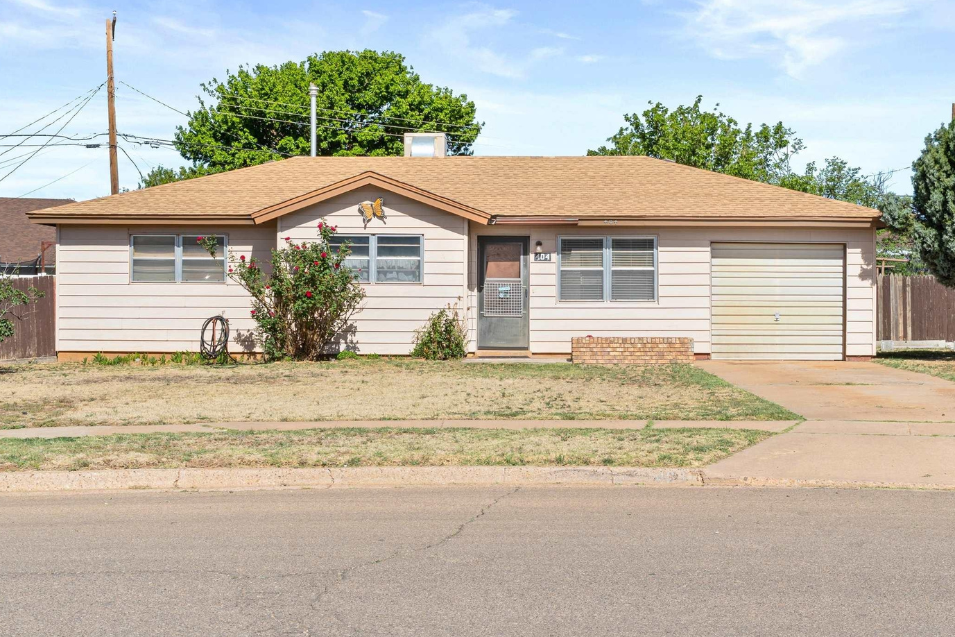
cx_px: 497
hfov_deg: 34.2
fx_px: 1550
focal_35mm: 58
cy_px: 285
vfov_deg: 23.2
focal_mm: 39.3
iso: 80
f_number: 18
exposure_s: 1/40
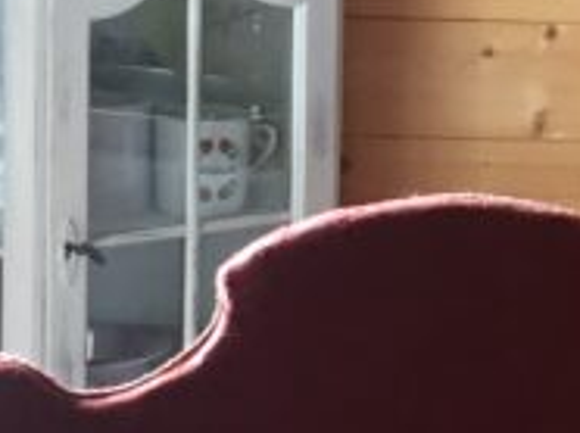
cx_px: 892
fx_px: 2092
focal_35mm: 125
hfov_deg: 14.6
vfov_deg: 11.8
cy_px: 187
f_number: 2.2
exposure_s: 1/33
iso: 64
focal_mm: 4.15
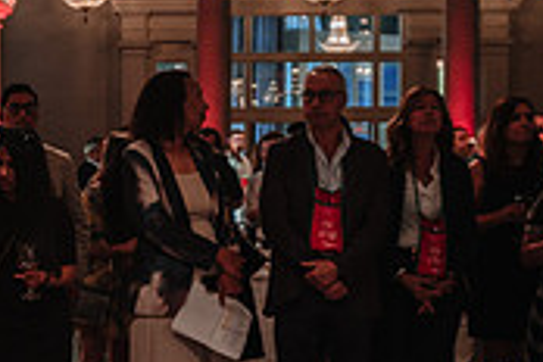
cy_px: 257
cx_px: -56
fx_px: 1810
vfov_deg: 11.4
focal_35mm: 120
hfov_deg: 16.5
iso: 800
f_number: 5
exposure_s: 1/60
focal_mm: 24
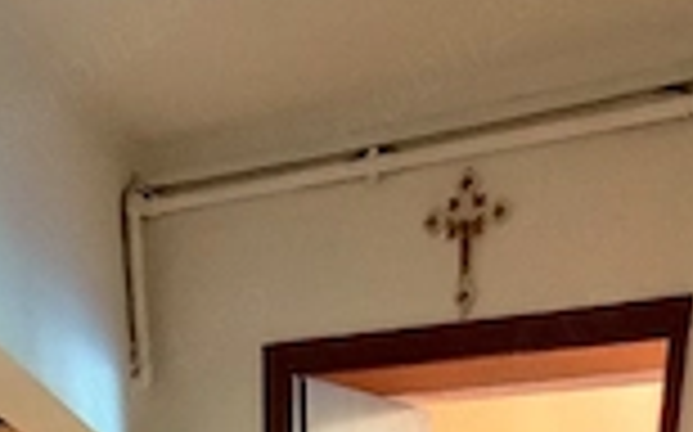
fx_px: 830
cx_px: 216
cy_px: 794
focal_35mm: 44
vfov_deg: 20.2
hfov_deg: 44.5
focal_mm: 1.65
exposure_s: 1/20
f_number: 2.2
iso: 500
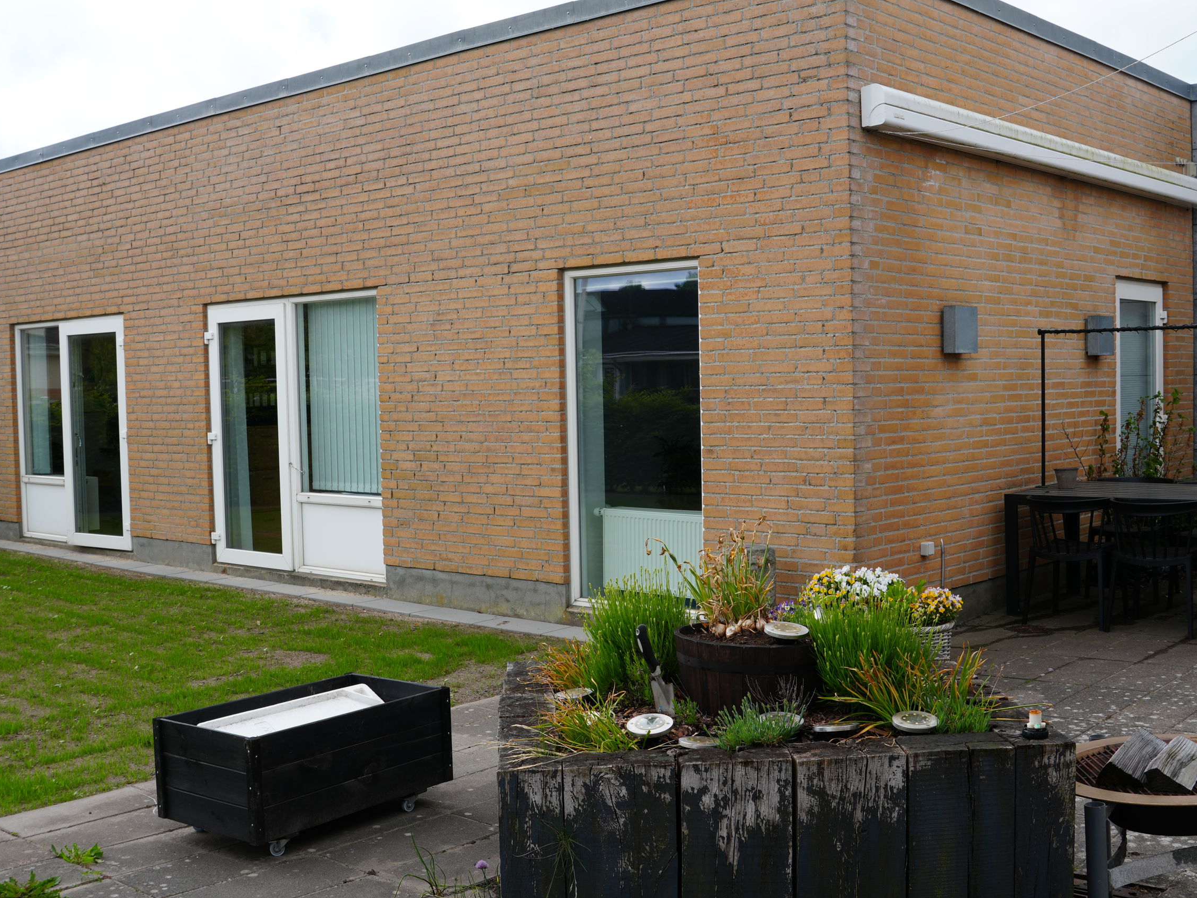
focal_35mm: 39
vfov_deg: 36.8
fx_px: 1349
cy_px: 449
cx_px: 601
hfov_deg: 47.9
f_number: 8
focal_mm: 24
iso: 100
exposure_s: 1/125
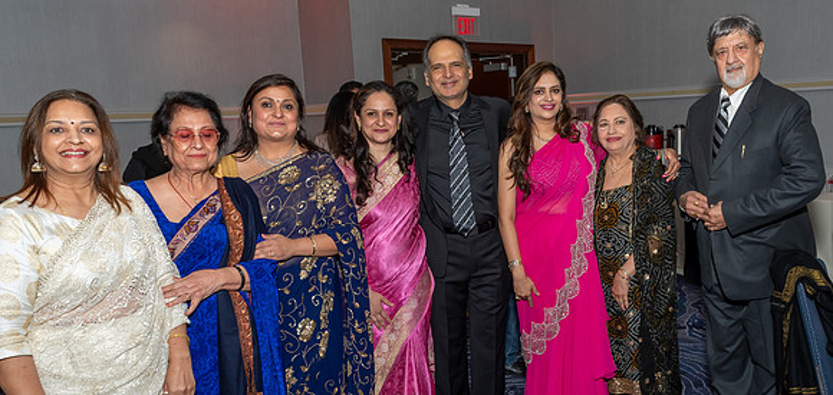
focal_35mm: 32
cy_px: 220
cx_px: 483
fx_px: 684
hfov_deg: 62.4
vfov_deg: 32.2
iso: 400
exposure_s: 1/250
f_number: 7.1
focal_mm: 17
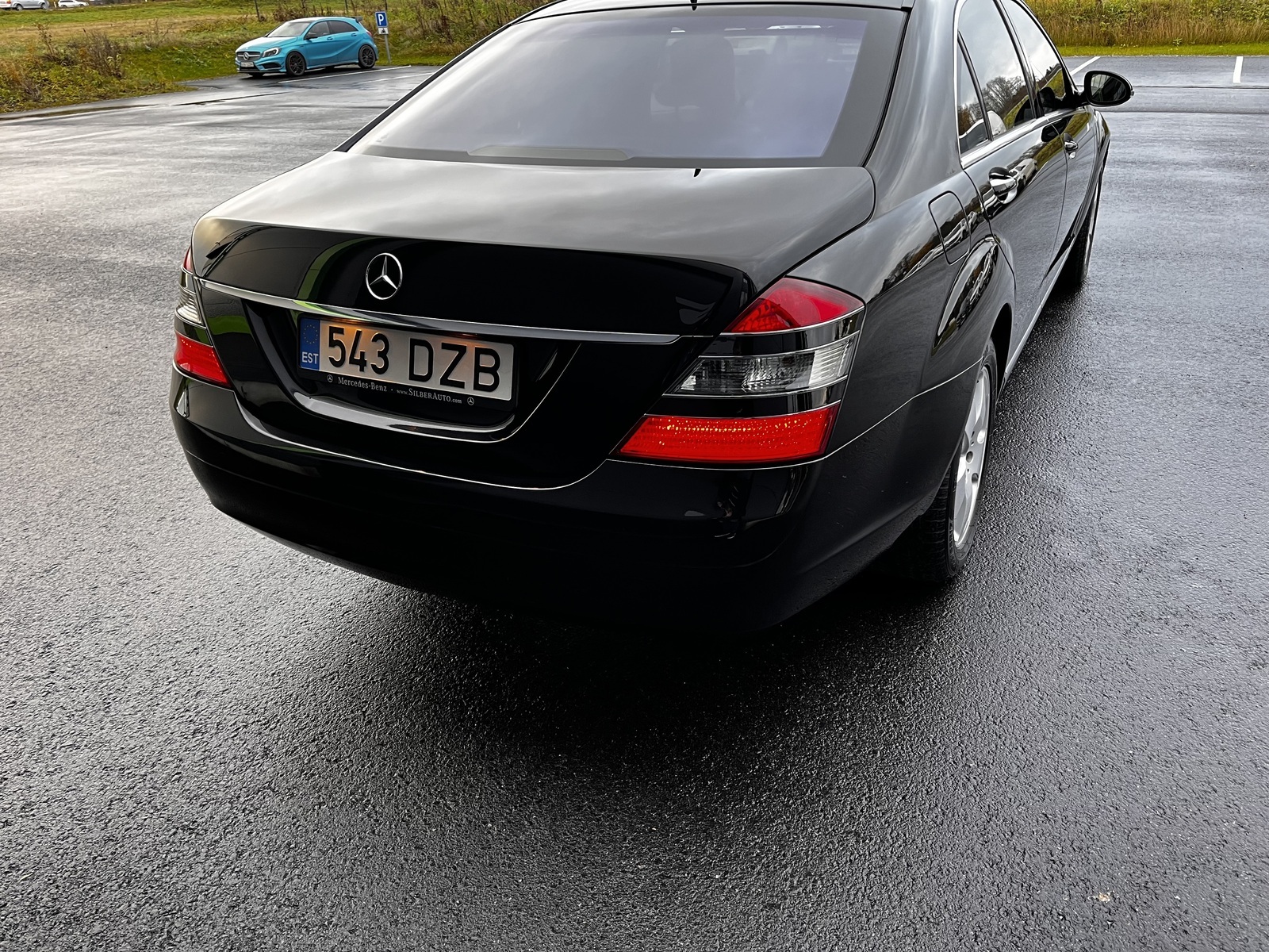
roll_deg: +3.9
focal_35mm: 26
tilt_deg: -26.1
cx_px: 634
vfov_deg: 53.1
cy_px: 476
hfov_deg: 67.3
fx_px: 953
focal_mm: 5.1
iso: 80
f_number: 1.6
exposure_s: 1/50
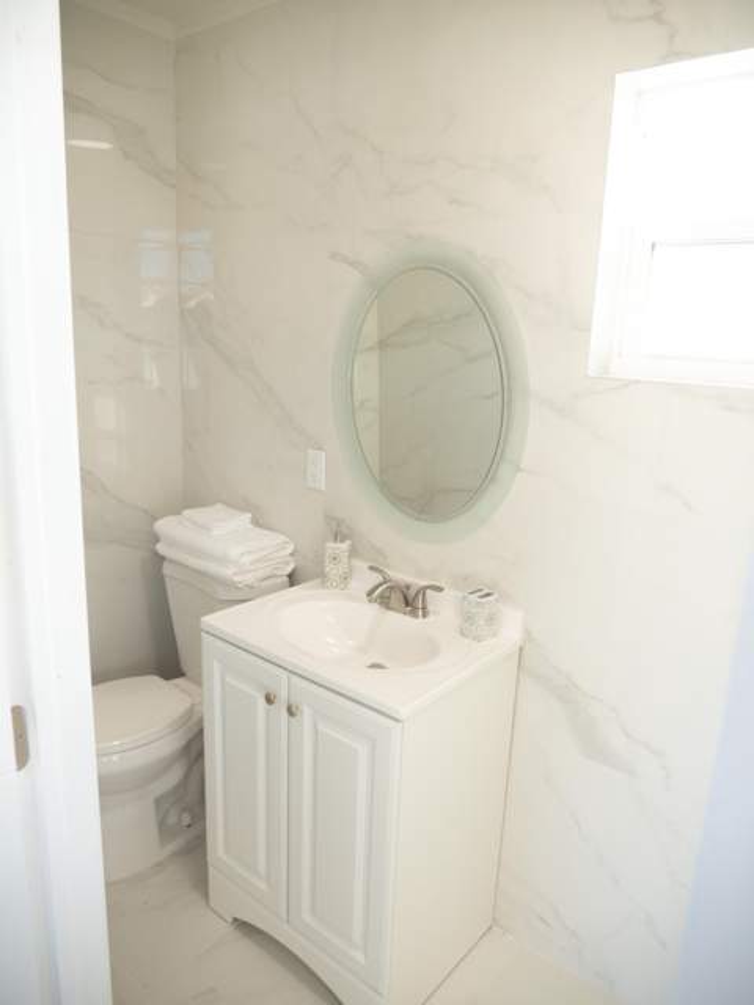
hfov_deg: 53.1
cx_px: 377
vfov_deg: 67.3
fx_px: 755
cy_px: 502
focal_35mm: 26
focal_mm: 12
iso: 200
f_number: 2.8
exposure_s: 1/125
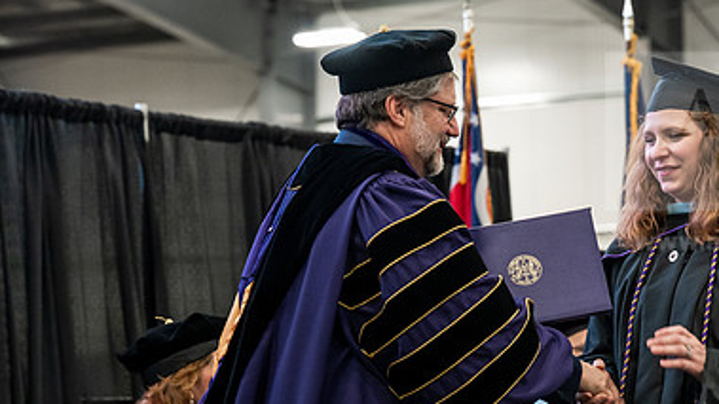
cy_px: 282
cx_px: 548
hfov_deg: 15.5
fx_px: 2630
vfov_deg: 8.8
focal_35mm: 138
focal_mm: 86
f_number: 4.5
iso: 4000
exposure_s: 1/200
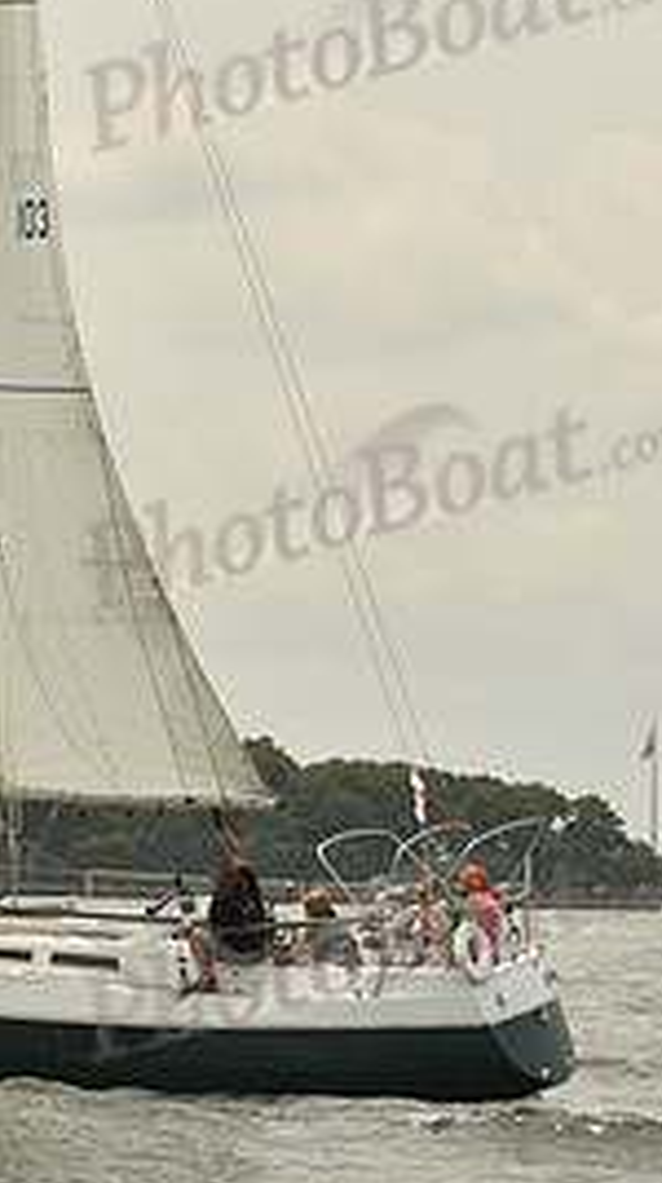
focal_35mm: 159
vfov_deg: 13.5
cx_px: -143
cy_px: 331
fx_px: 4981
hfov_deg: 7.5
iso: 250
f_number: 11
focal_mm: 70
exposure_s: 1/640
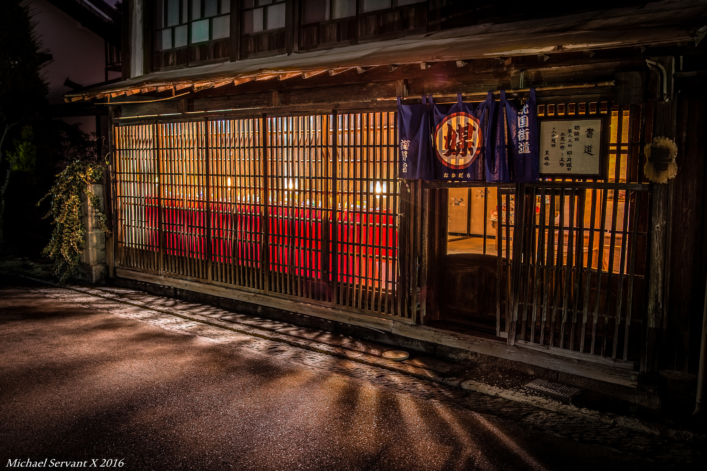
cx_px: 354
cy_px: 236
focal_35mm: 35
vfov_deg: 37.8
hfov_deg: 54.5
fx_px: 687
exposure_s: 3
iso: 100
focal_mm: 35
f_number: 2.8
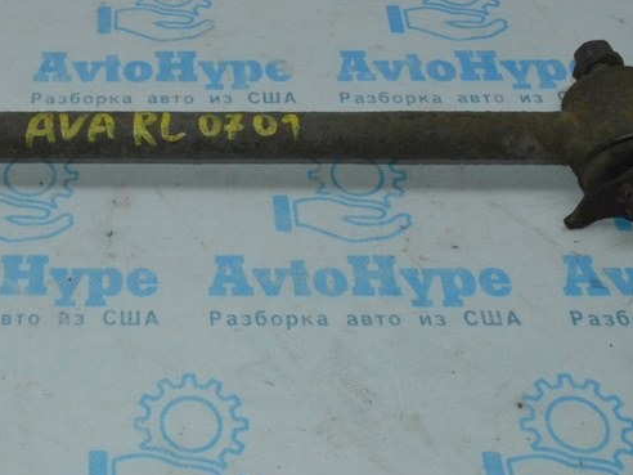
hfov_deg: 28.2
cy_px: 107
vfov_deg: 22.0
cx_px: 59
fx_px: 1207
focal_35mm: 66
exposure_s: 1/200
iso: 3600
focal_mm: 22
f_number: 16
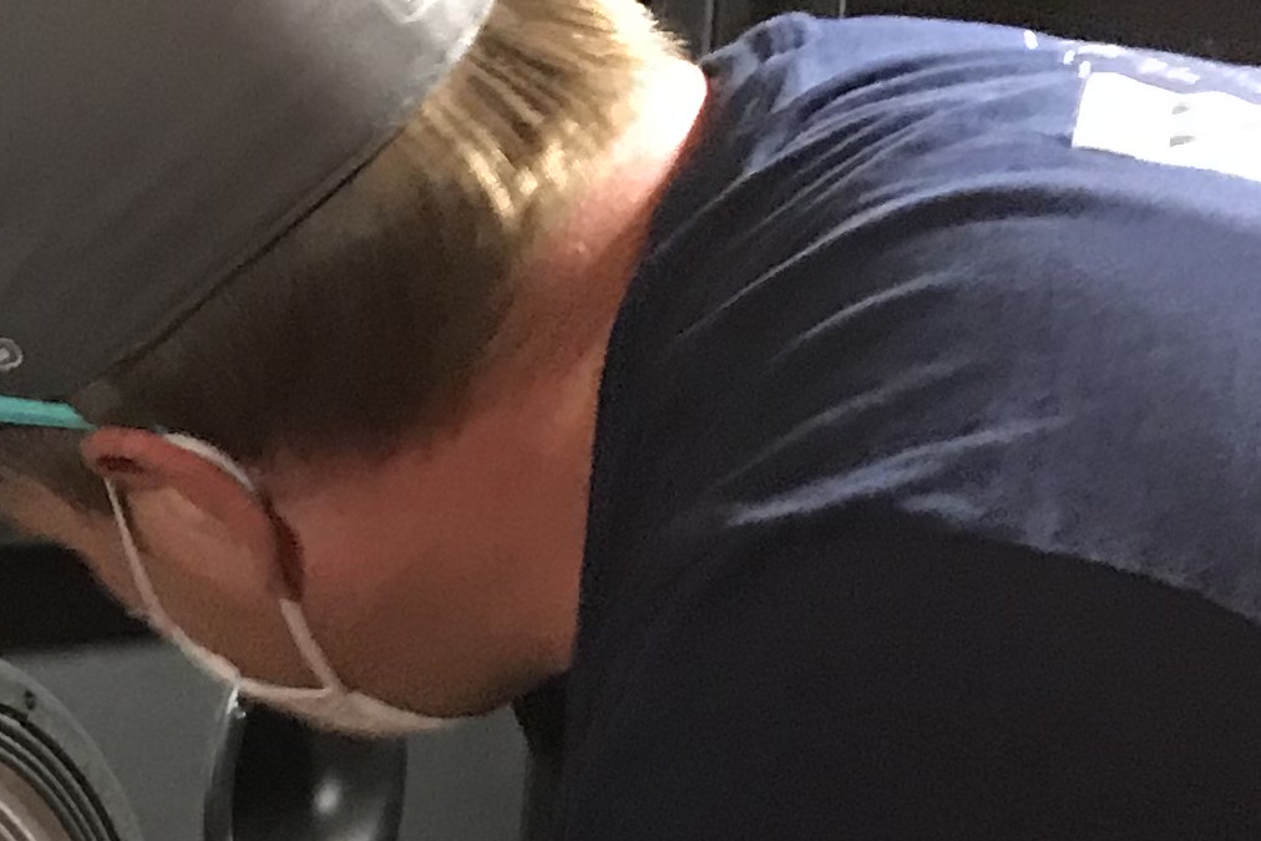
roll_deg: -1.6
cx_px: -430
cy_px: 1317
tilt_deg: -10.9
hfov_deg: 16.6
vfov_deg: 11.3
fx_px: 4064
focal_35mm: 116
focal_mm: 3.99
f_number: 1.8
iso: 100
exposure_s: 1/9
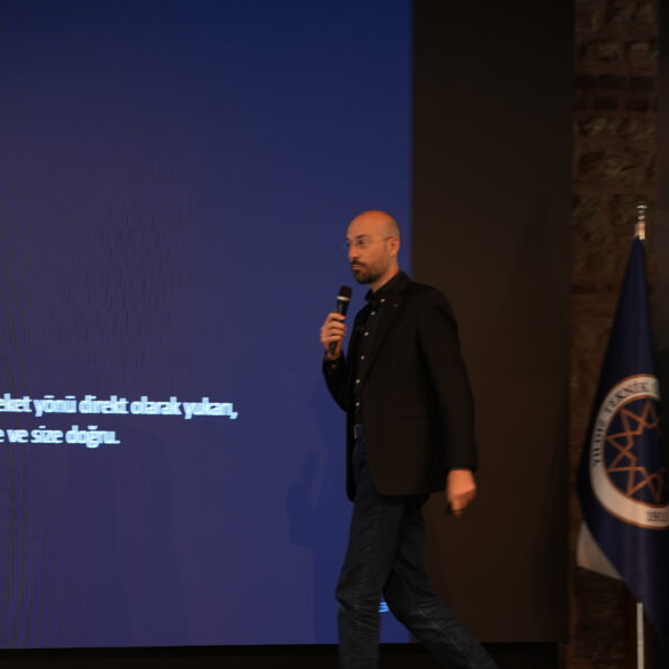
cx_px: 340
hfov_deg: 16.7
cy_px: 518
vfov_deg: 16.6
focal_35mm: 104
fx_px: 2274
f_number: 2.8
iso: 200
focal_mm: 70
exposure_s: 1/60
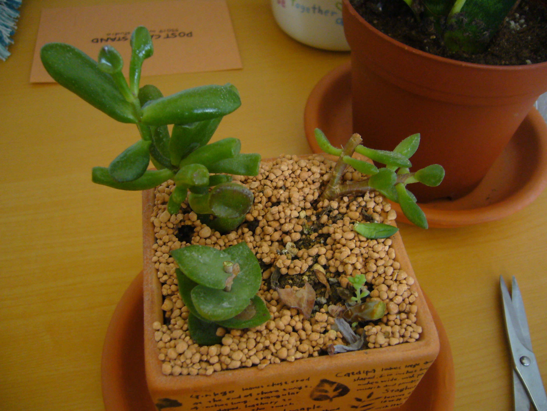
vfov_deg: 40.7
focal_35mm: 35
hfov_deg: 52.6
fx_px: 553
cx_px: 274
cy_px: 206
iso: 200
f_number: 2.8
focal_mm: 5.8
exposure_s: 1/6
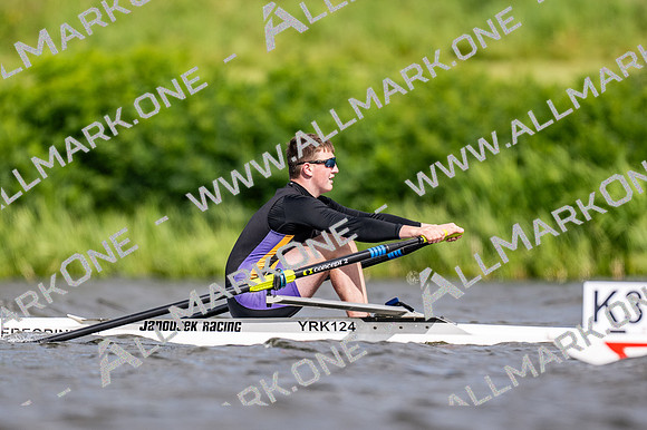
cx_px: 324
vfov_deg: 1.5
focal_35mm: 900
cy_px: 215
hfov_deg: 2.3
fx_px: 16165
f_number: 4
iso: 220
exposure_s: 1/2500
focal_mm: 600
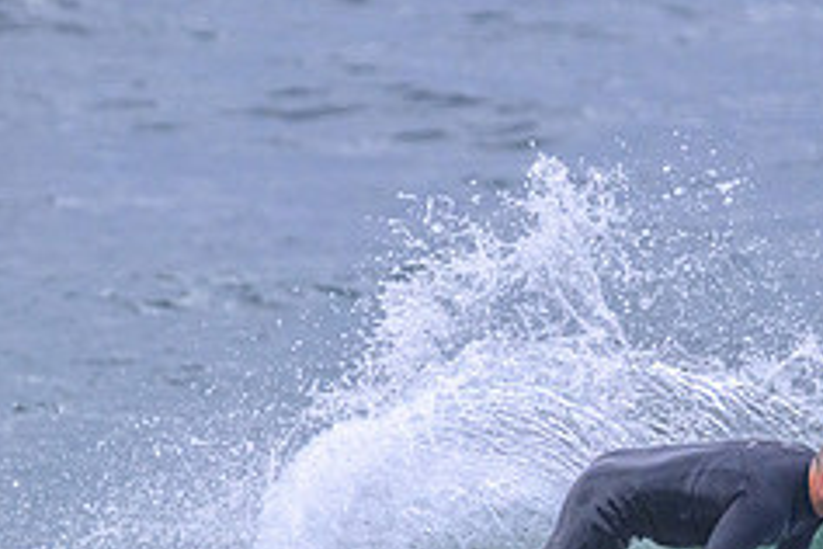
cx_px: 826
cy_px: 575
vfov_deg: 1.0
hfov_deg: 1.5
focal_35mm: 1345
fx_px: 30746
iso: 2800
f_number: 11
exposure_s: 1/1600
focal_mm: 550
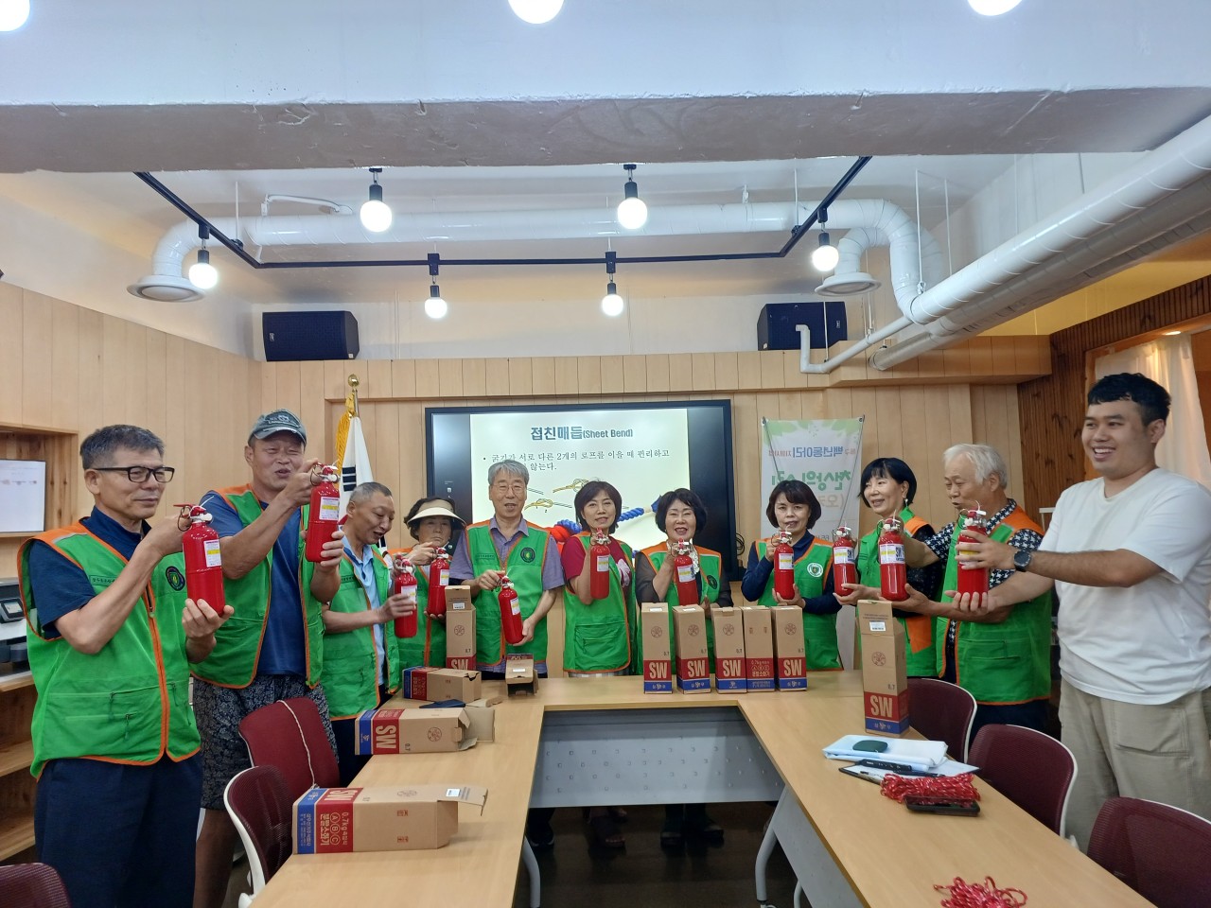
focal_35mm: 23
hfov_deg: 73.9
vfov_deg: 58.9
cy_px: 454
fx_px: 805
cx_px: 606
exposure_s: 1/60
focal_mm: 5.06
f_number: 1.8
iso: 160
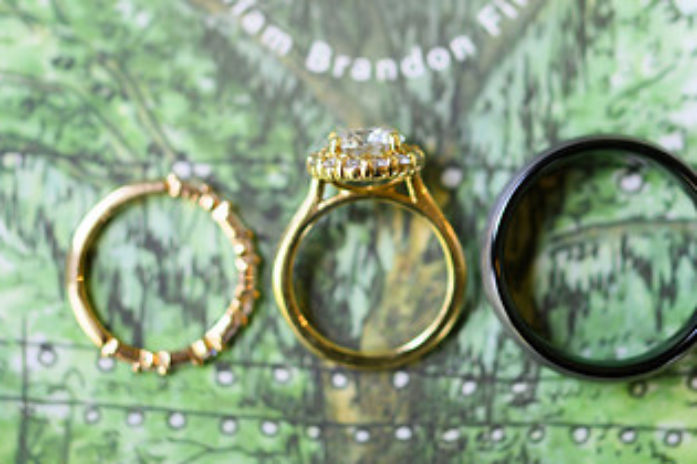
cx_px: 378
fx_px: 2149
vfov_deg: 12.3
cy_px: 108
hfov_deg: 18.4
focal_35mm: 111
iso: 400
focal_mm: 60
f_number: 3.2
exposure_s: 1/320
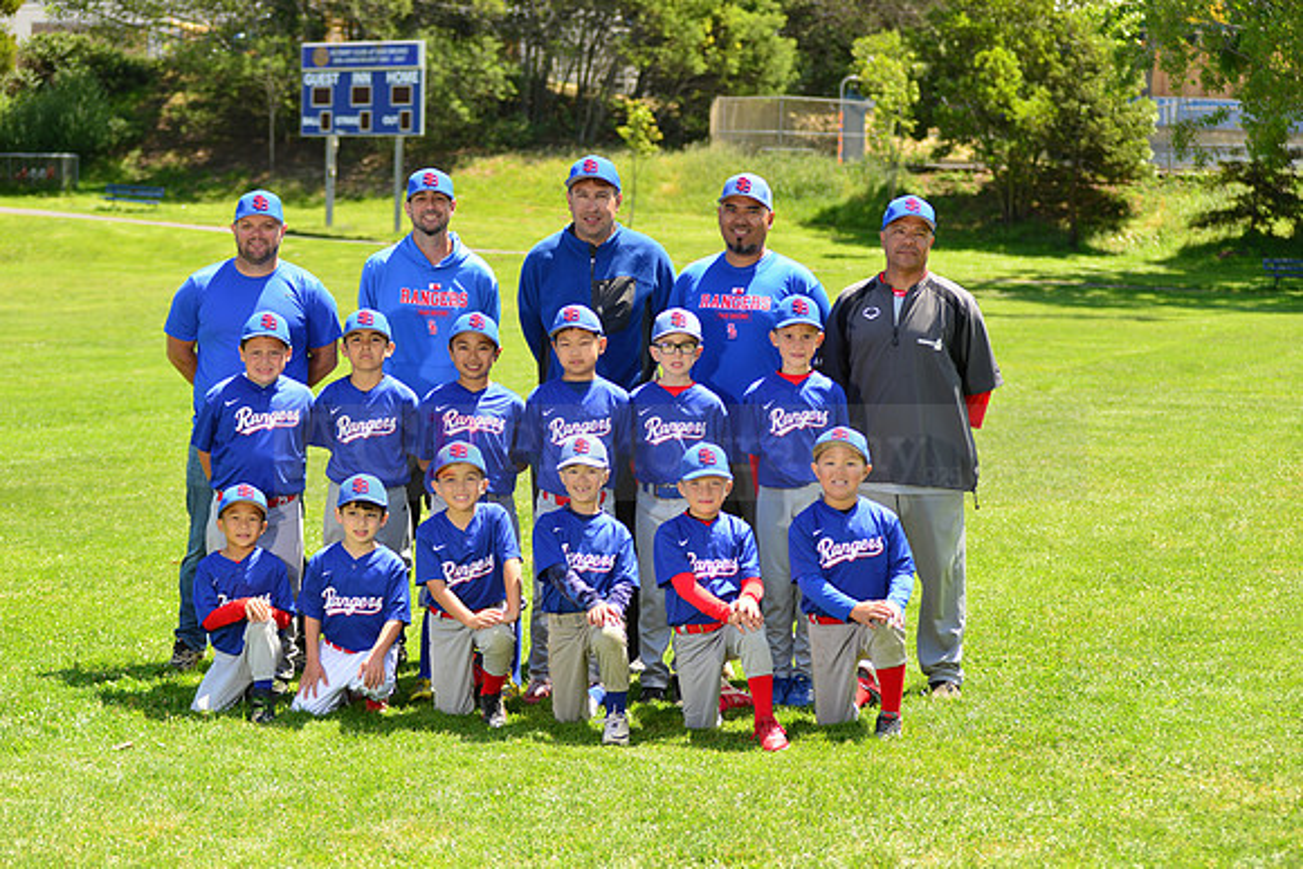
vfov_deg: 17.1
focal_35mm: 80
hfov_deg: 25.4
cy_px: 434
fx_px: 2896
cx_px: 652
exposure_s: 1/250
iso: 100
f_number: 5
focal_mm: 80
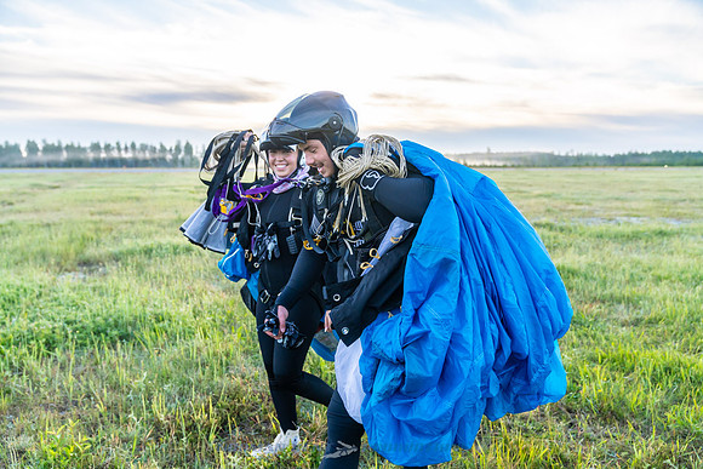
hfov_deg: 60.3
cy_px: 234
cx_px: 352
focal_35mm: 31
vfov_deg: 42.3
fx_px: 605
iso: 1000
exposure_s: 1/2000
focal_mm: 31
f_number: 3.2
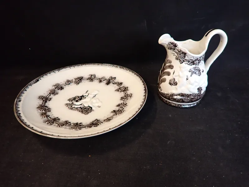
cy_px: 94
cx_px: 124
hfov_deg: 84.7
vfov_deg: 68.7
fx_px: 137
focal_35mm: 19
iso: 500
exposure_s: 1/30
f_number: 2
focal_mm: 3.33
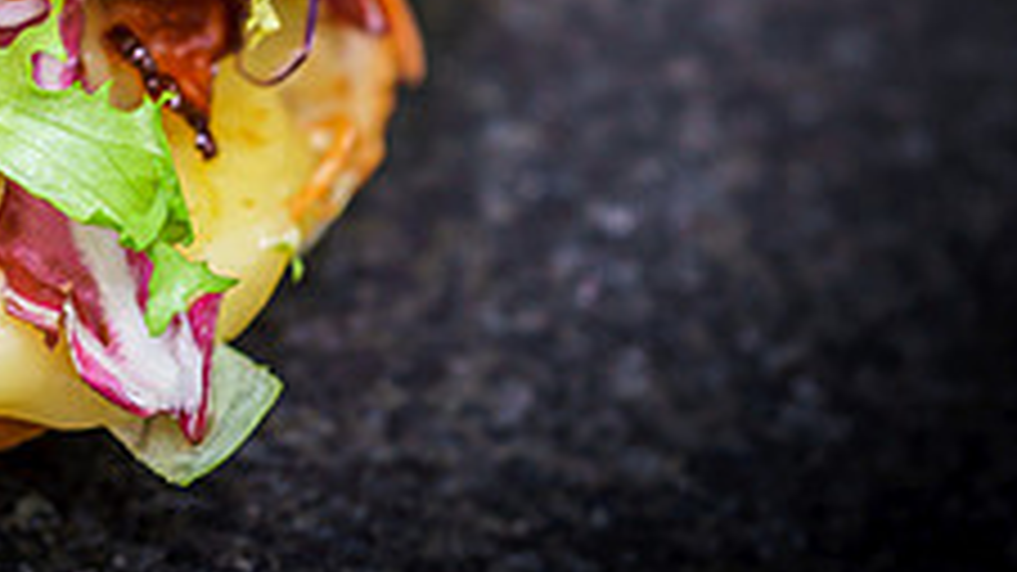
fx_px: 5446
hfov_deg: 10.5
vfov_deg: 6.0
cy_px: 5
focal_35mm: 202
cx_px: -264
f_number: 4
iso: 100
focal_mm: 70
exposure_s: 1/250
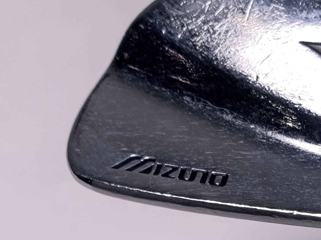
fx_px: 779
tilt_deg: -61.3
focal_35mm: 84
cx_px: 344
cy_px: 316
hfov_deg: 22.1
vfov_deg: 16.5
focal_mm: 4.25
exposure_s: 1/428
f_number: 1.8
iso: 25
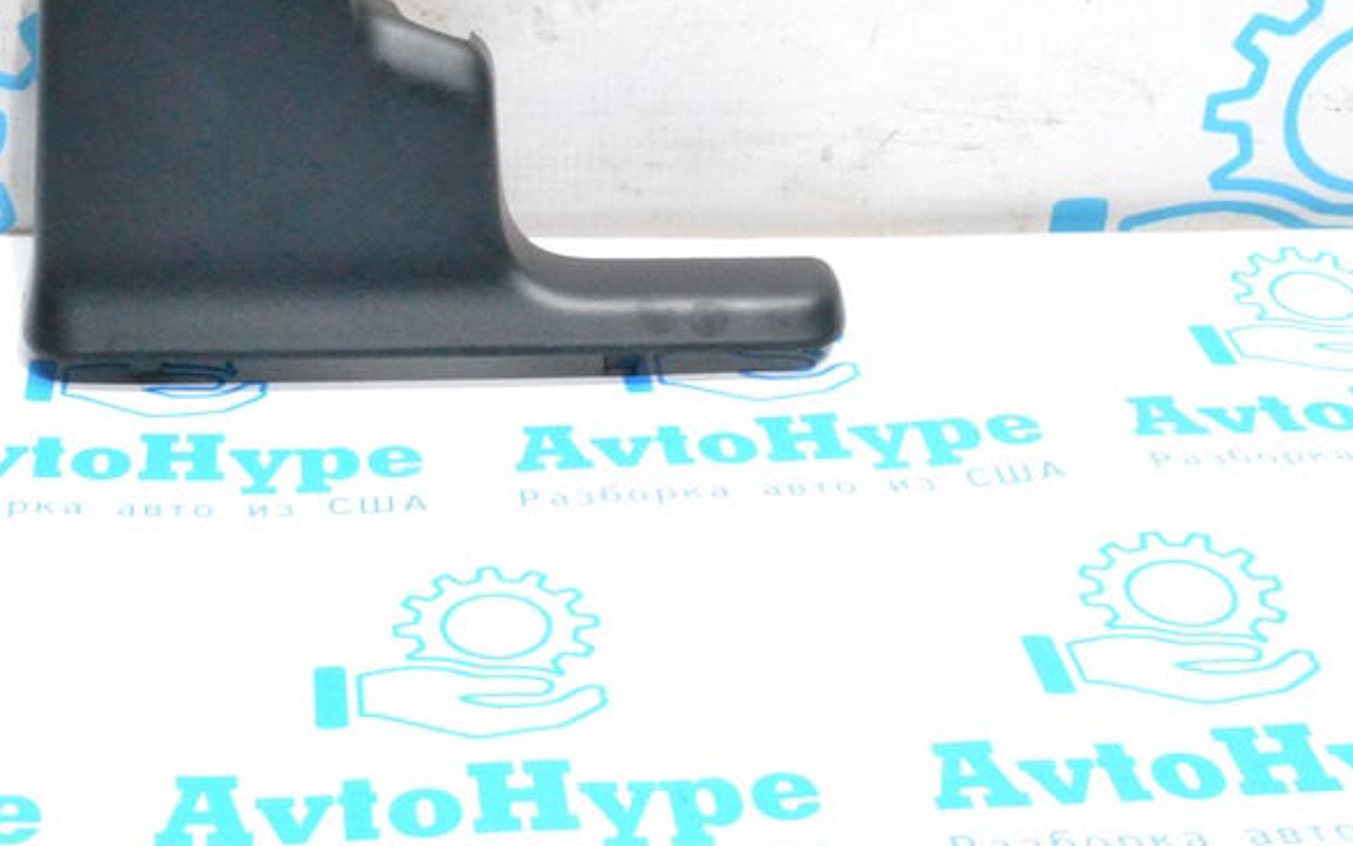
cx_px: 392
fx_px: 2360
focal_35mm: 64
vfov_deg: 20.0
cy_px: 139
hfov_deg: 31.6
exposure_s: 1/80
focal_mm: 24
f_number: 14
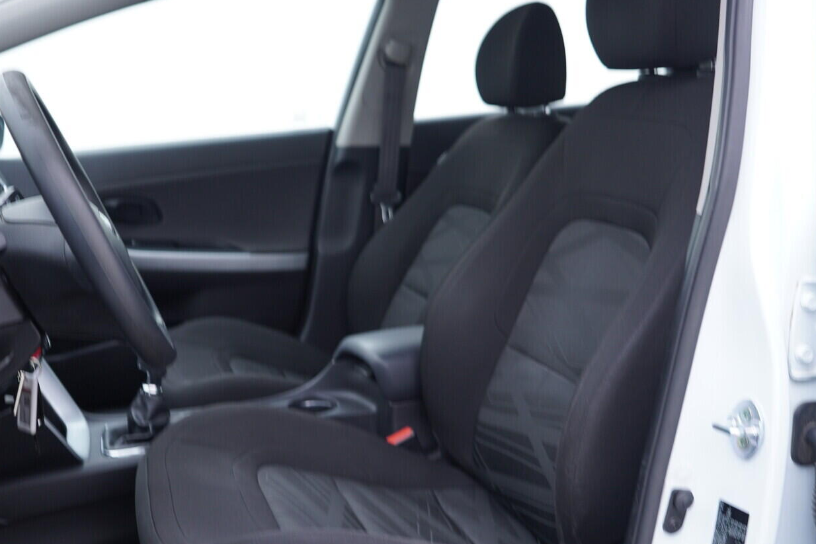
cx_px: 388
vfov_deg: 31.8
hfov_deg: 46.4
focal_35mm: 42
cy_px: 315
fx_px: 952
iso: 160
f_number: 2.8
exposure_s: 1/40
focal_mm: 24
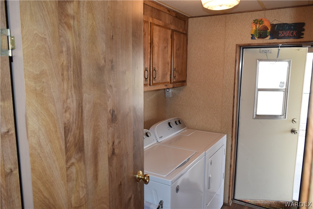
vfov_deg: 47.9
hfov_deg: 67.4
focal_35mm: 27
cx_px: 156
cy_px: 104
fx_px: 235
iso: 500
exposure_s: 1/125
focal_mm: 18
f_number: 5.6
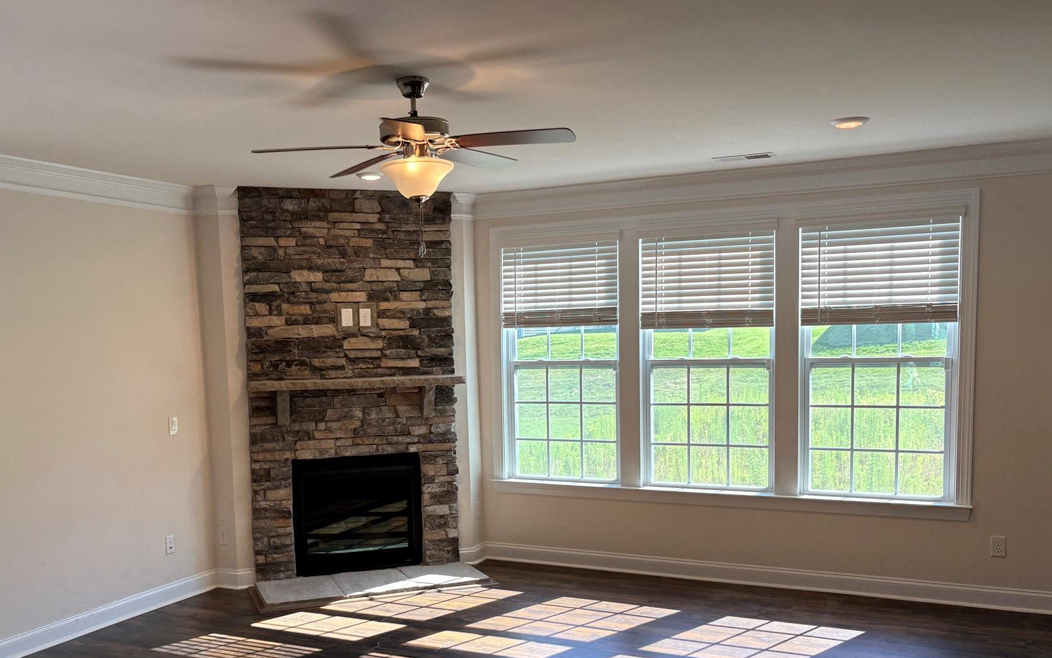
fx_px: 975
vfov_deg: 37.0
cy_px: 421
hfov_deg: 56.5
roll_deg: +2.0
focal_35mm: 34
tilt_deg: -3.0
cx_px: 455
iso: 32
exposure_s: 1/138
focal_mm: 5.96
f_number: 1.6
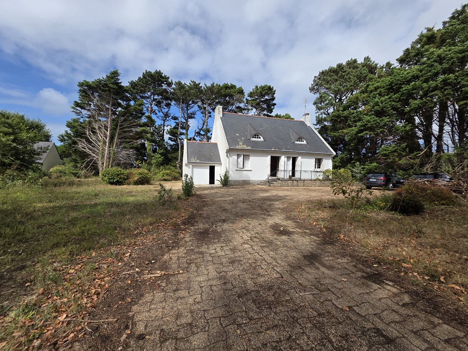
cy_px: 176
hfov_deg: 106.2
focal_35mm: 13
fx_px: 176
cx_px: 234
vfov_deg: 89.9
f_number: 1.9
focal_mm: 2.2
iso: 40
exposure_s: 1/2222
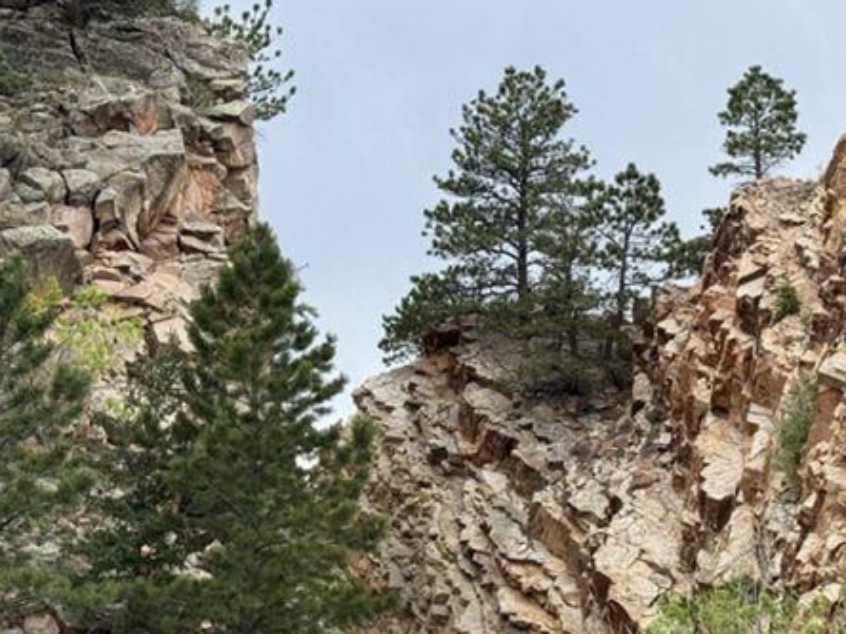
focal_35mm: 83
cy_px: 427
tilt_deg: +11.1
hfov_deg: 23.5
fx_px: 2028
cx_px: 554
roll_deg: -0.3
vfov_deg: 17.7
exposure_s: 1/1285
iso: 80
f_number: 1.78
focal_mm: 6.76
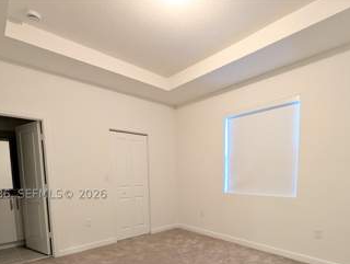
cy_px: 193
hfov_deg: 86.9
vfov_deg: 67.8
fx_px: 182
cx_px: 205
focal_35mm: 18
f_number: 1.7
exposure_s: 1/40
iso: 58
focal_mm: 2.02
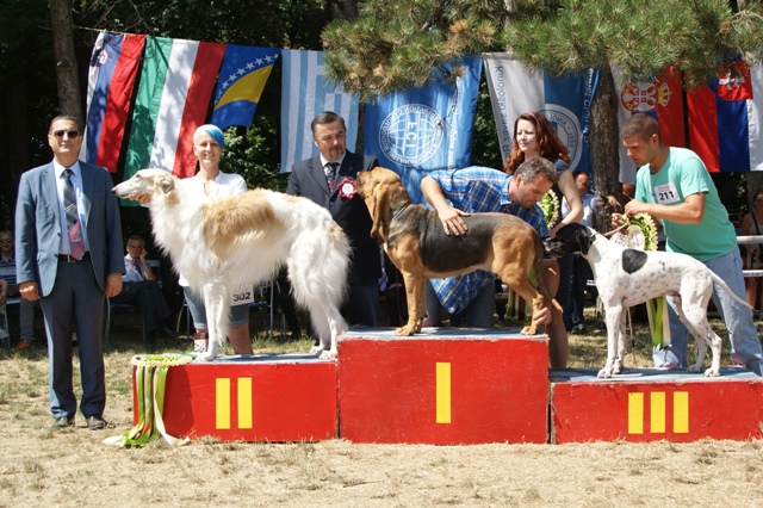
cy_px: 254
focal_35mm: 52
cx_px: 382
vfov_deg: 25.7
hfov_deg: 37.9
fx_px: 1112
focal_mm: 35
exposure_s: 1/160
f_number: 8
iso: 100
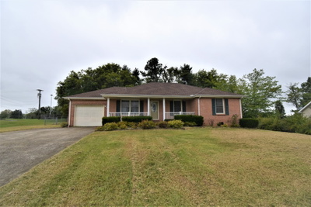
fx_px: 130
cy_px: 104
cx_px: 156
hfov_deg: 100.4
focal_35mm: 15
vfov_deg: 77.4
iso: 200
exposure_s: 1/250
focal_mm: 10
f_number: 6.3
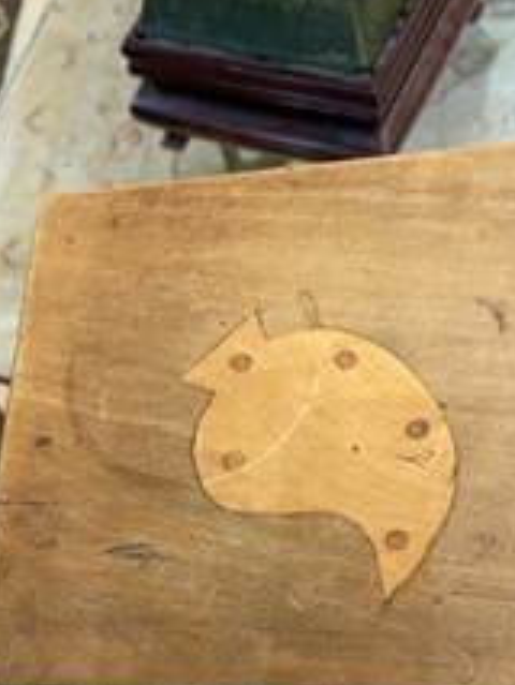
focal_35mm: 47
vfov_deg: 37.5
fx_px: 931
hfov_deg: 30.9
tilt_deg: -68.3
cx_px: 261
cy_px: 630
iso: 200
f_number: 1.6
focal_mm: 5.1
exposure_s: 1/50
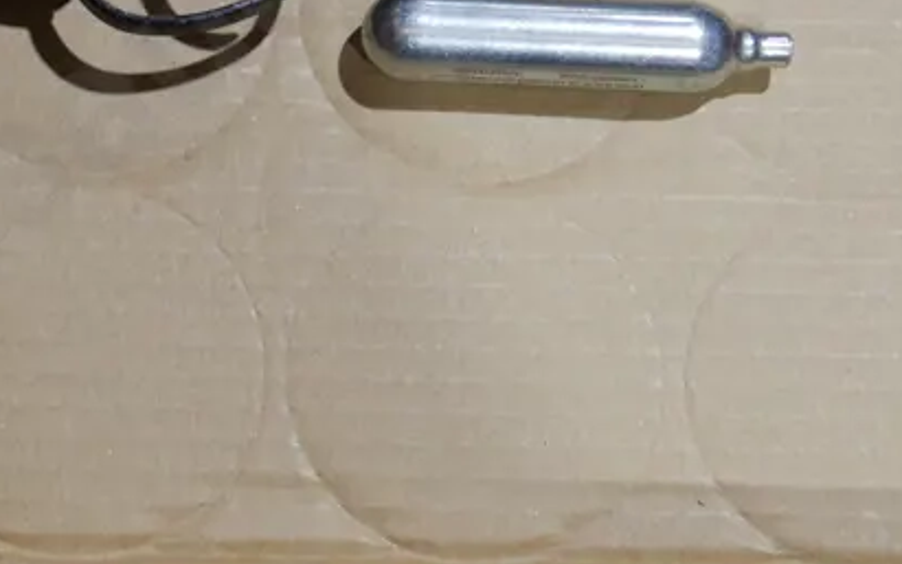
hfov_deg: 18.6
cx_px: 206
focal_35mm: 111
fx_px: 2729
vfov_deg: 11.7
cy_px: 35
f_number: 4.6
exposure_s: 1/60
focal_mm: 21
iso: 320
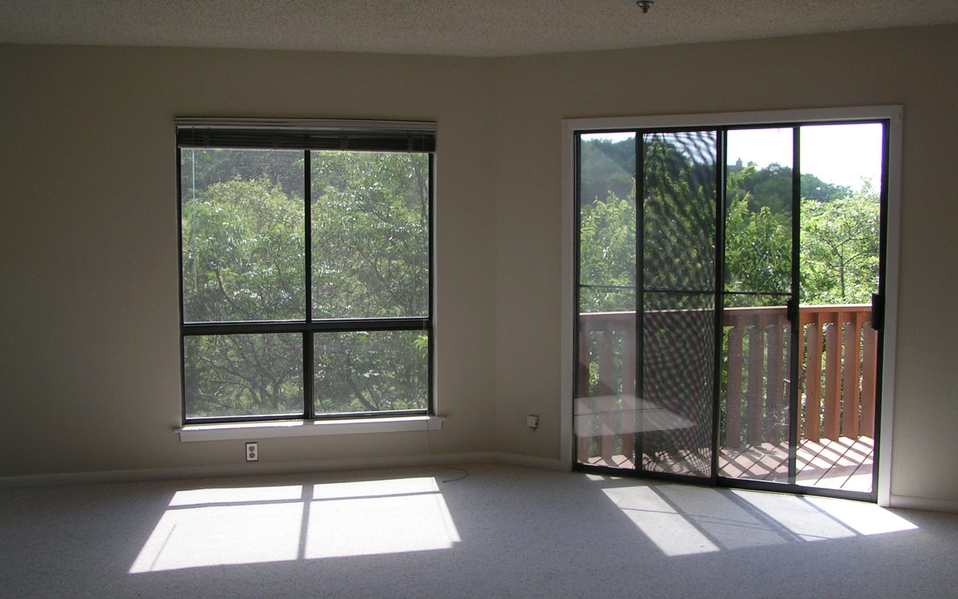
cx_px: 474
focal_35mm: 41
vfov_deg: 31.2
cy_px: 323
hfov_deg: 48.2
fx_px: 1071
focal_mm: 5.8
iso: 50
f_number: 5
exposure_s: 1/100
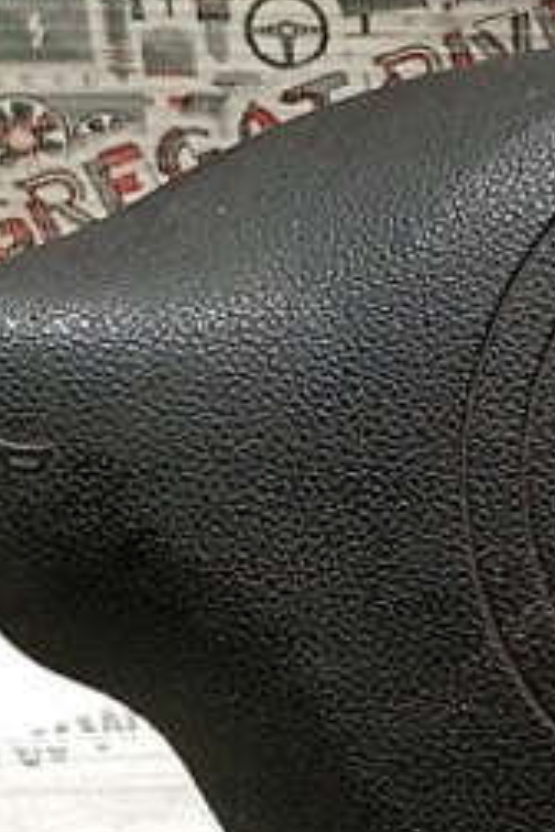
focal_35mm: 137
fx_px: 3168
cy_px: 588
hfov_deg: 9.7
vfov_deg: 14.9
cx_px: 864
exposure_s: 1/33.3
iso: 293
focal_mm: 3.96
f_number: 1.8
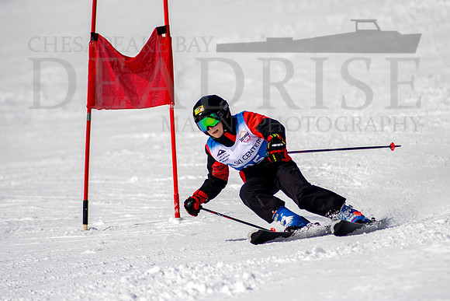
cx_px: 261
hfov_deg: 3.5
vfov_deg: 2.4
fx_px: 7302
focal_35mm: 584
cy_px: 142
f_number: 2.8
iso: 100
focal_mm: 300
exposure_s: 1/6400
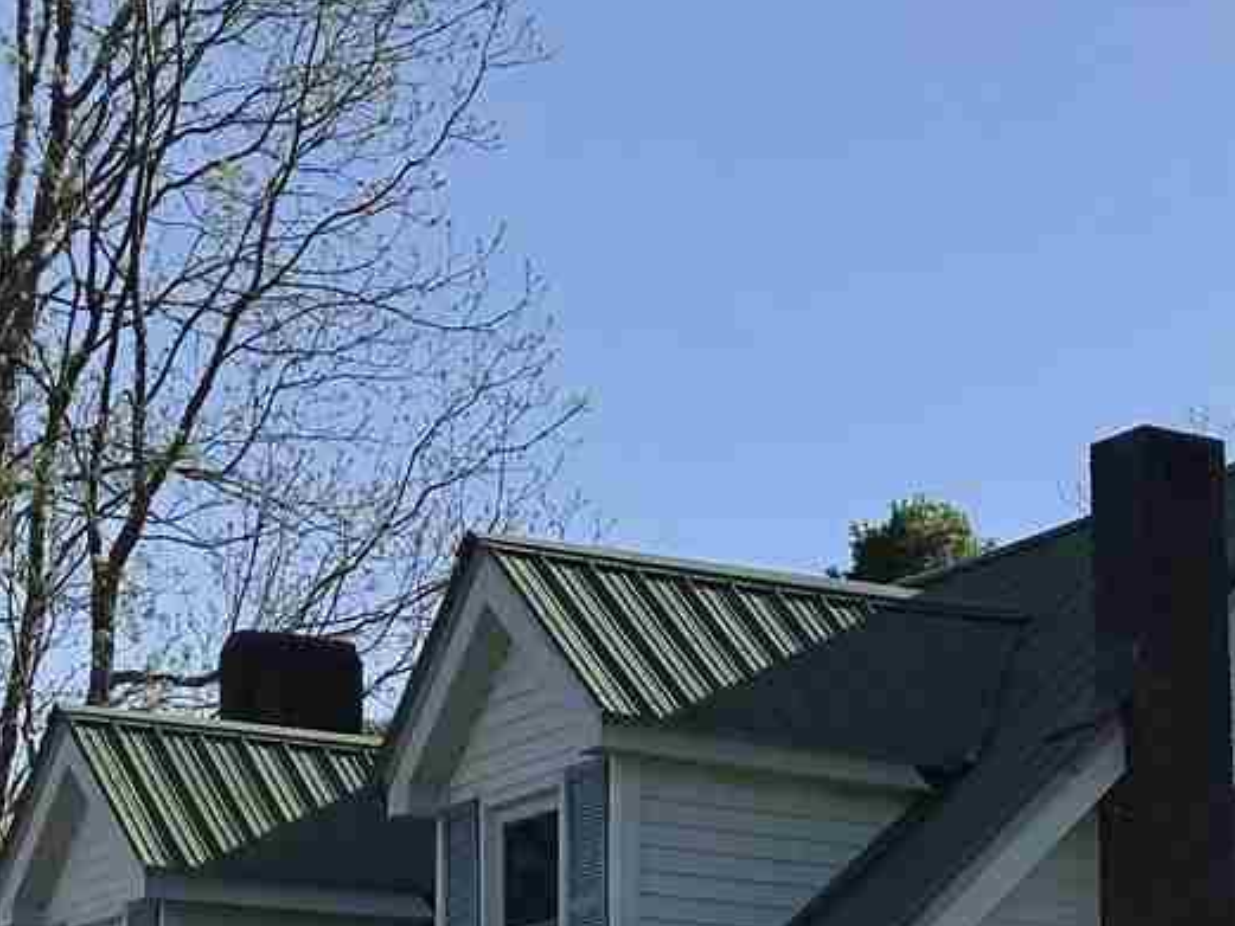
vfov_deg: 12.8
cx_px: 1550
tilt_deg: +3.1
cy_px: 1352
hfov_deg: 17.0
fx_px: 3925
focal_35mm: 110
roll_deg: +2.2
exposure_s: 1/2525
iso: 20
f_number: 1.8
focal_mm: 4
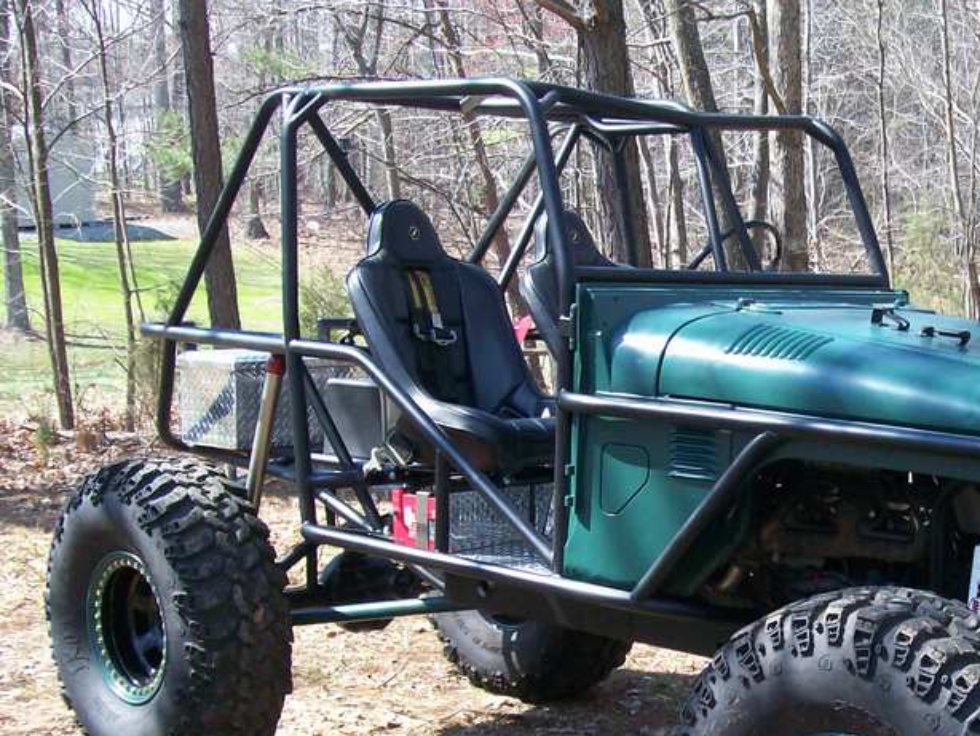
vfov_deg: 24.0
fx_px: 1699
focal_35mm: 60
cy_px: 597
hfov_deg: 31.6
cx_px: 741
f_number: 2.7
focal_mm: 6
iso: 80
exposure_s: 1/301
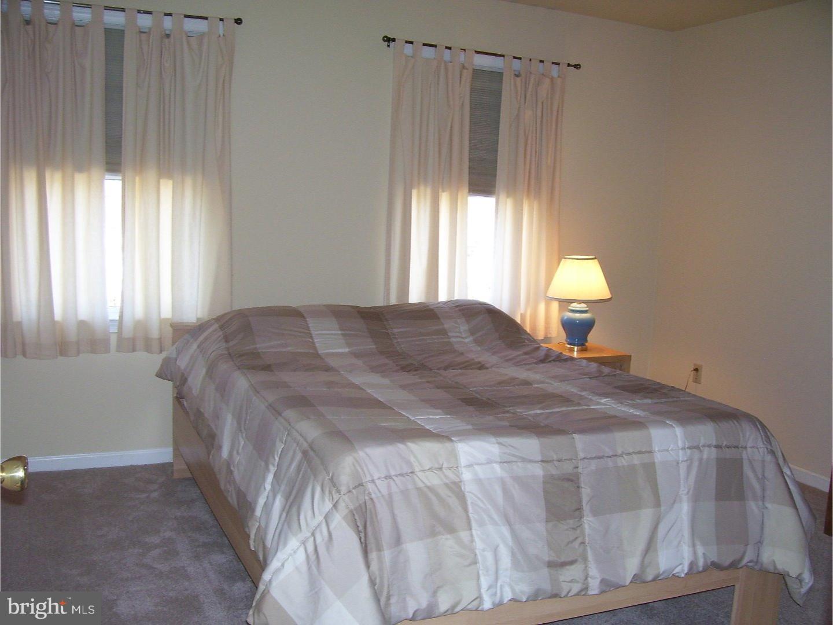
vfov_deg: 41.8
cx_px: 416
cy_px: 312
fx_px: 818
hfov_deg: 54.0
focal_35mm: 34
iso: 125
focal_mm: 5.6
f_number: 2.7
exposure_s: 1/60
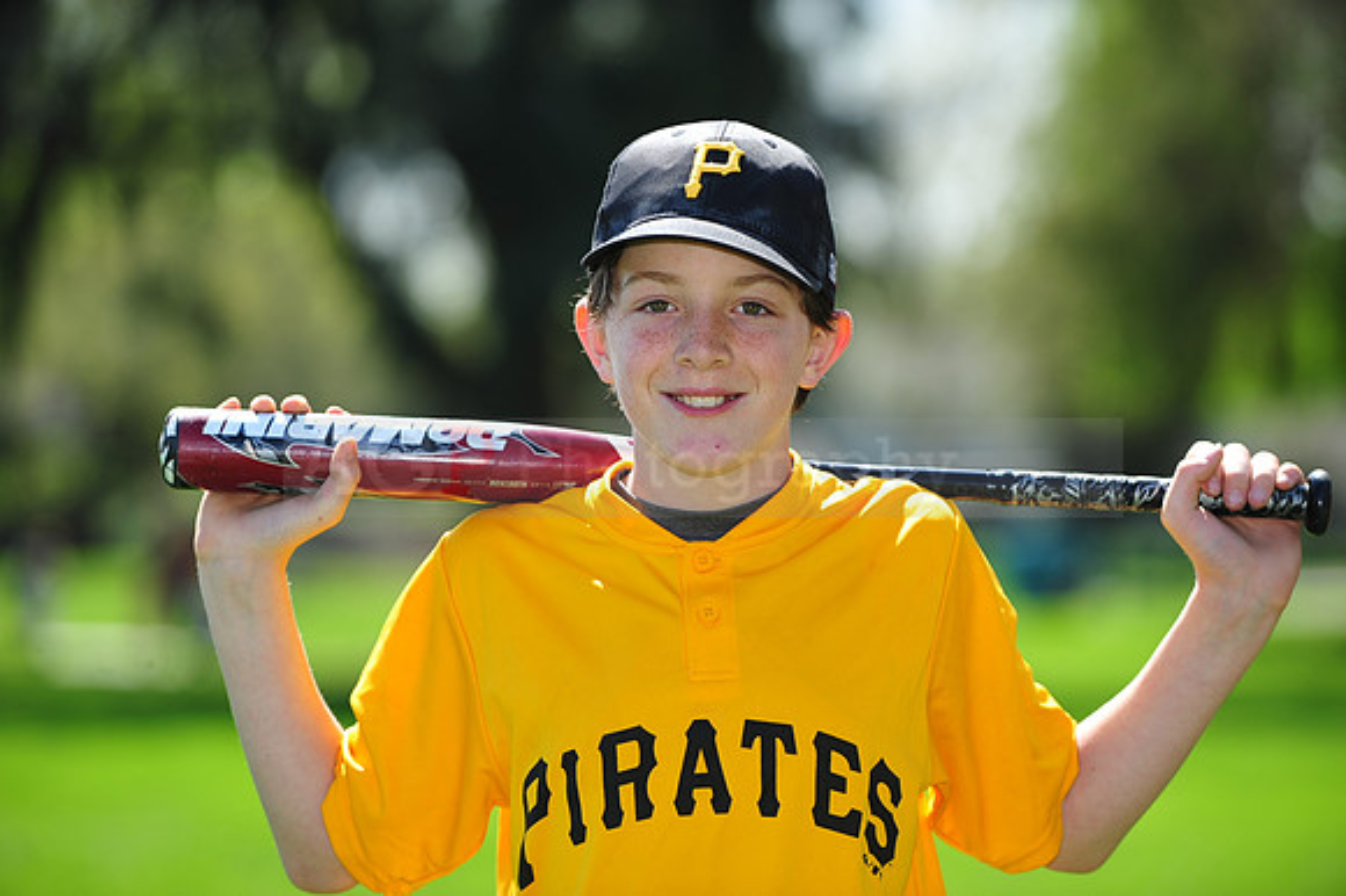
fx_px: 6913
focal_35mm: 185
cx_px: 673
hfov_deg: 11.1
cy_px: 448
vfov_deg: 7.4
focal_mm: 185
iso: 200
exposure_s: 1/800
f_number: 4.5
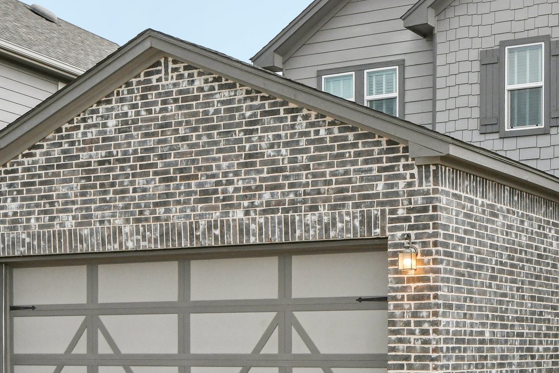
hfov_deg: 28.8
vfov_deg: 19.7
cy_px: 166
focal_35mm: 69
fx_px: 1071
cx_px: 427
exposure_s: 1/100
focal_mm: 24
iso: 400
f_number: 8
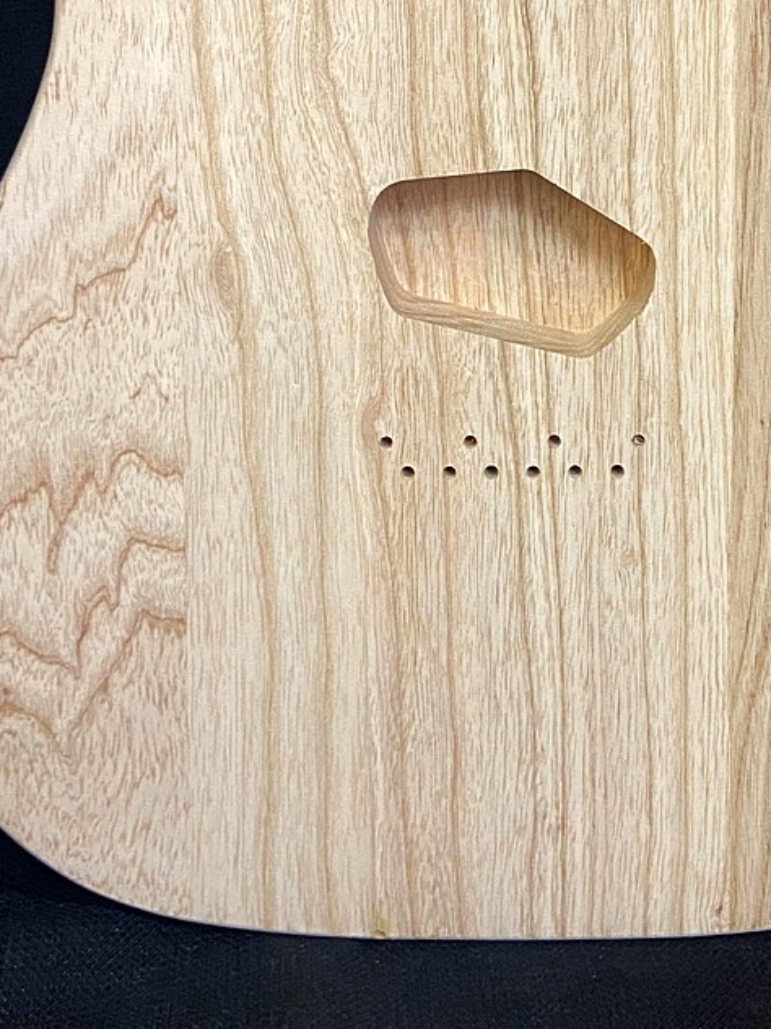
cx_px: 543
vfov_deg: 32.0
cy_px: 147
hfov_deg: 25.0
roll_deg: +2.1
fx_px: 1724
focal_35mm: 58
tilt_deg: -9.0
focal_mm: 4.25
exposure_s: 1/60
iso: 100
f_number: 1.8
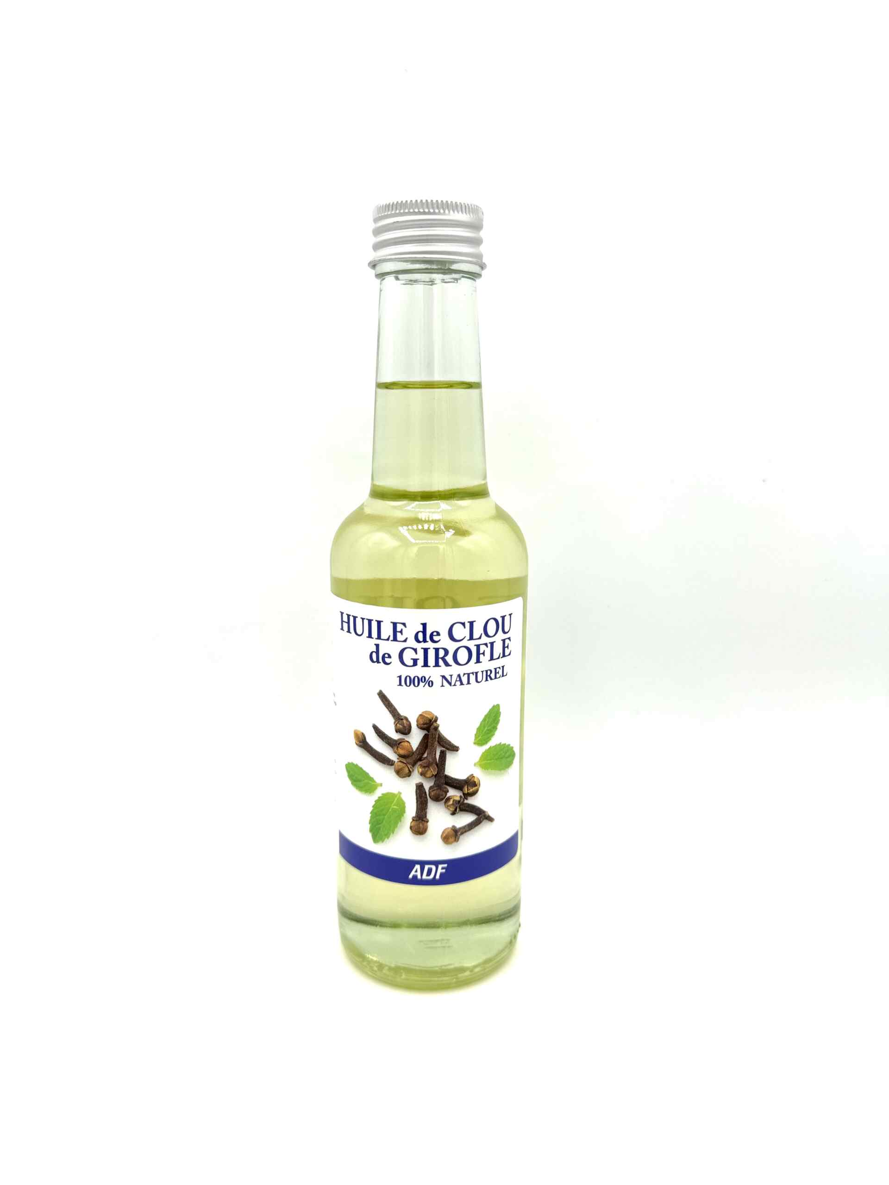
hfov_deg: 56.8
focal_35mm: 24
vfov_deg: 71.6
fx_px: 822
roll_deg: +0.2
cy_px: 592
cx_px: 444
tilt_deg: -9.1
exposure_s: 1/3597
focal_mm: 6.86
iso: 80
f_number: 1.78
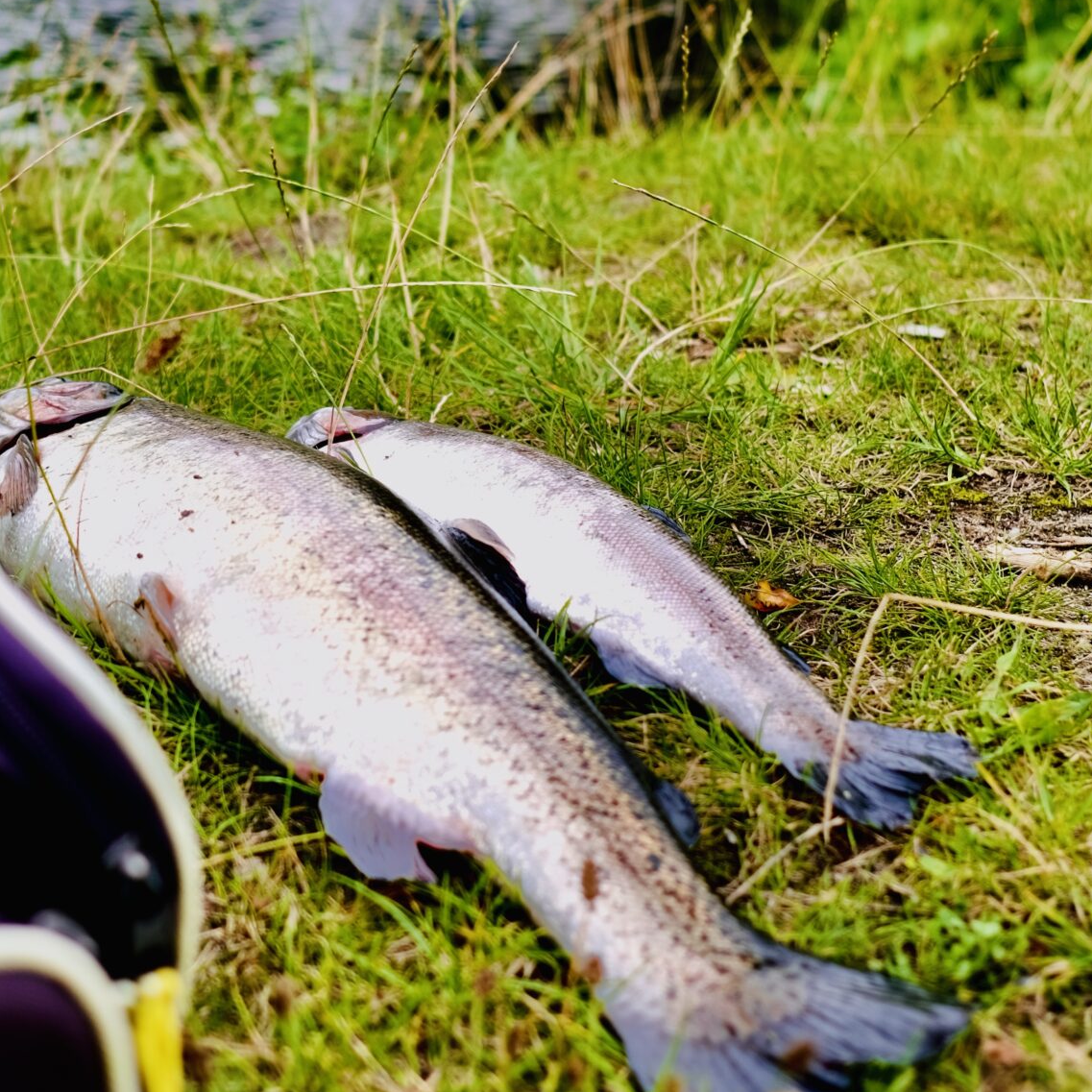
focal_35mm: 67
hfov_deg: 25.7
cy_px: 328
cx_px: 465
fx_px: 2391
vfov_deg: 25.5
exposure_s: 1/250
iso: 80
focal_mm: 23
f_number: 2.8
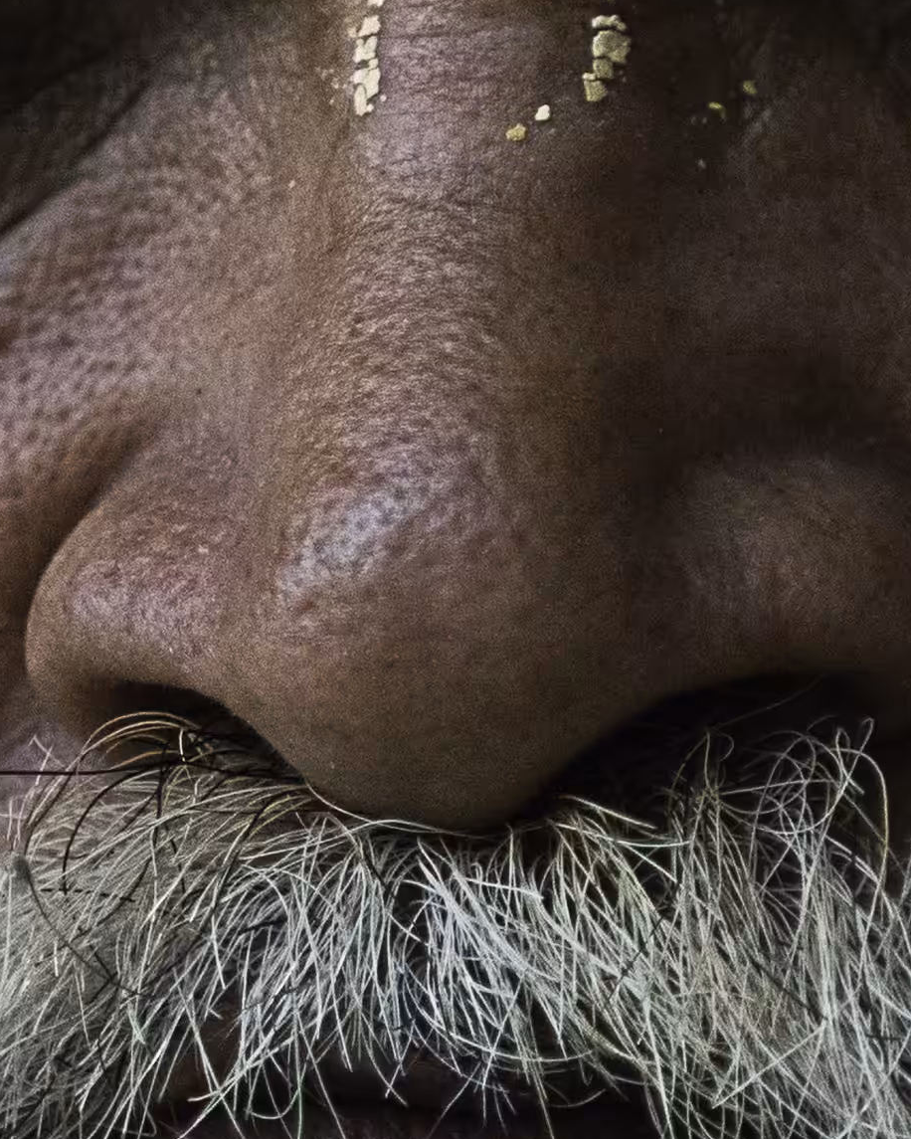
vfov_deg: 4.7
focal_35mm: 413
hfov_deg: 3.7
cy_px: 881
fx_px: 13919
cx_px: 504
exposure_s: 1/1600
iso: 800
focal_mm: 70
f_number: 2.8
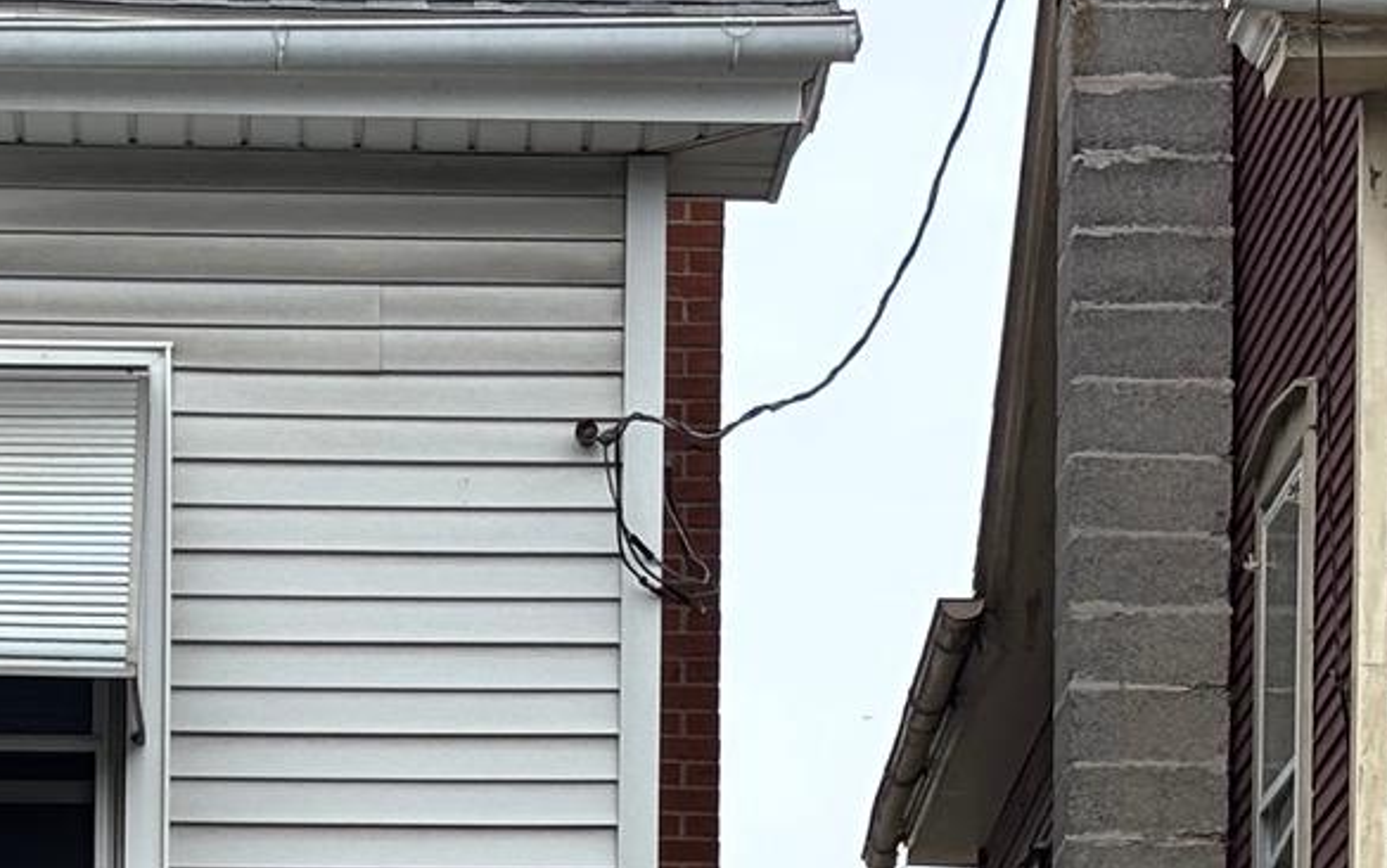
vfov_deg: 6.6
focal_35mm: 193
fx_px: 7298
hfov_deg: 10.8
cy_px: 1670
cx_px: 303
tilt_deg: +4.9
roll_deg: -0.7
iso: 32
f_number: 1.6
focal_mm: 5.96
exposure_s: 1/1263
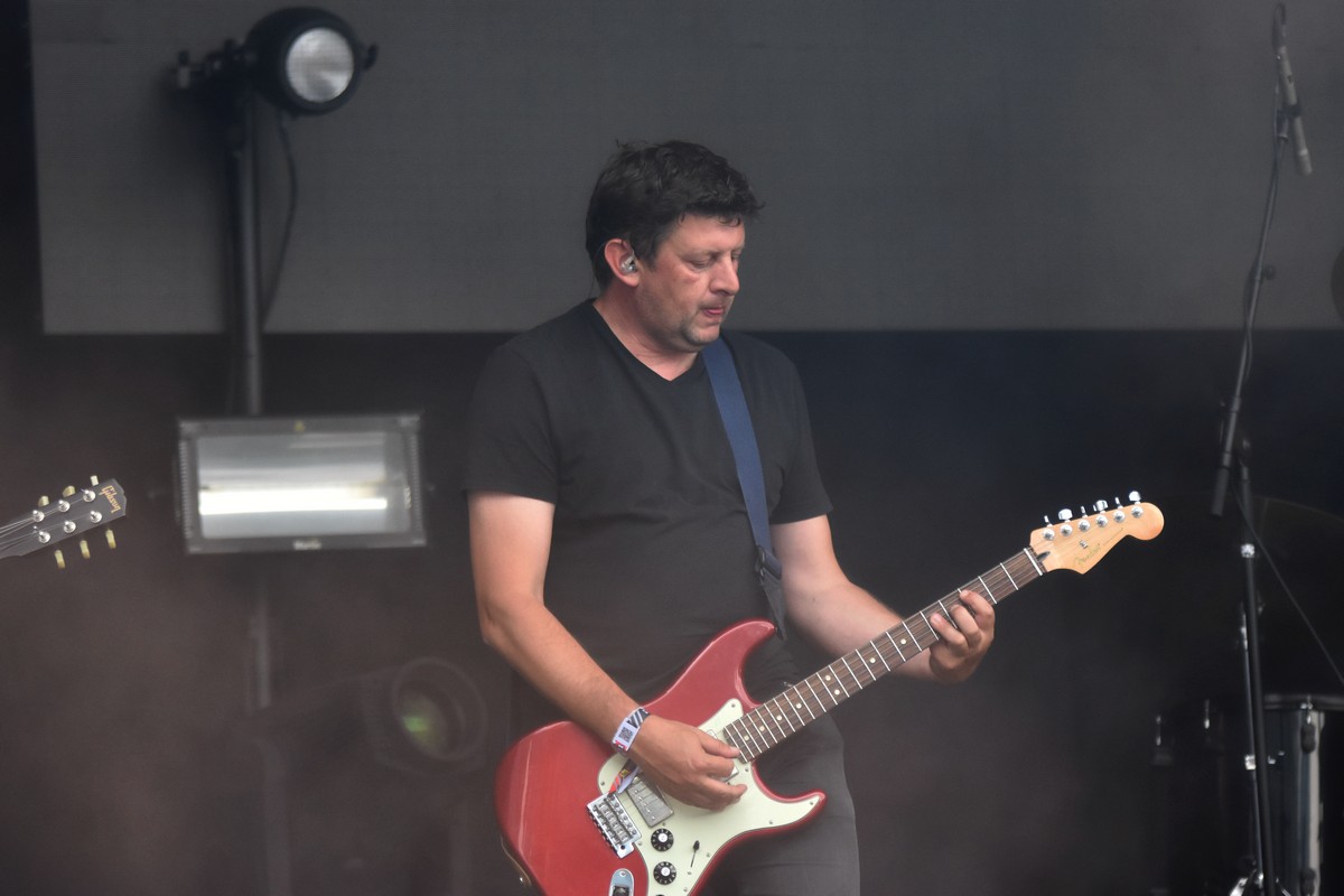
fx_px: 7279
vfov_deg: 7.0
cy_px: 448
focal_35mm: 195
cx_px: 672
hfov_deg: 10.5
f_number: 2.8
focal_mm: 130
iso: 1250
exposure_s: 1/1000
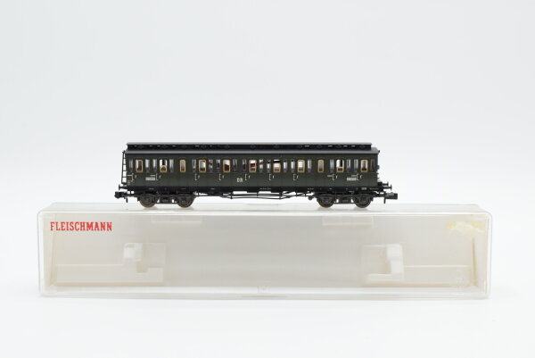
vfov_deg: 25.8
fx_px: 781
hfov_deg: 37.8
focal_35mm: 52
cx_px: 268
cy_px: 179
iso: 400
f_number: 8
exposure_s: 1/160
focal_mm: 35
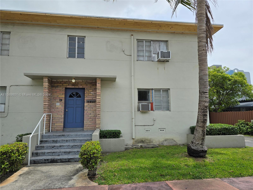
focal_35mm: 23
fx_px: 168
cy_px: 95
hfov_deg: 73.9
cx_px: 126
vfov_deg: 58.9
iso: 12
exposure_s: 1/970
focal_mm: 6.3
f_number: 1.7
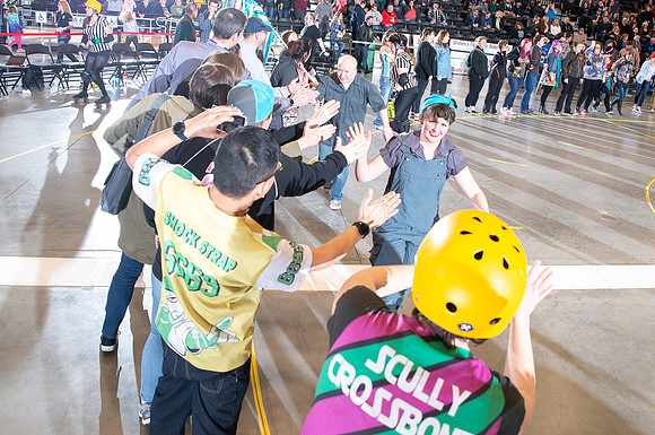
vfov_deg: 43.6
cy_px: 165
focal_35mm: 30
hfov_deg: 62.4
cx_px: 351
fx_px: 540
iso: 640
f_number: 6.3
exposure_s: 1/160
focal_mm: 24
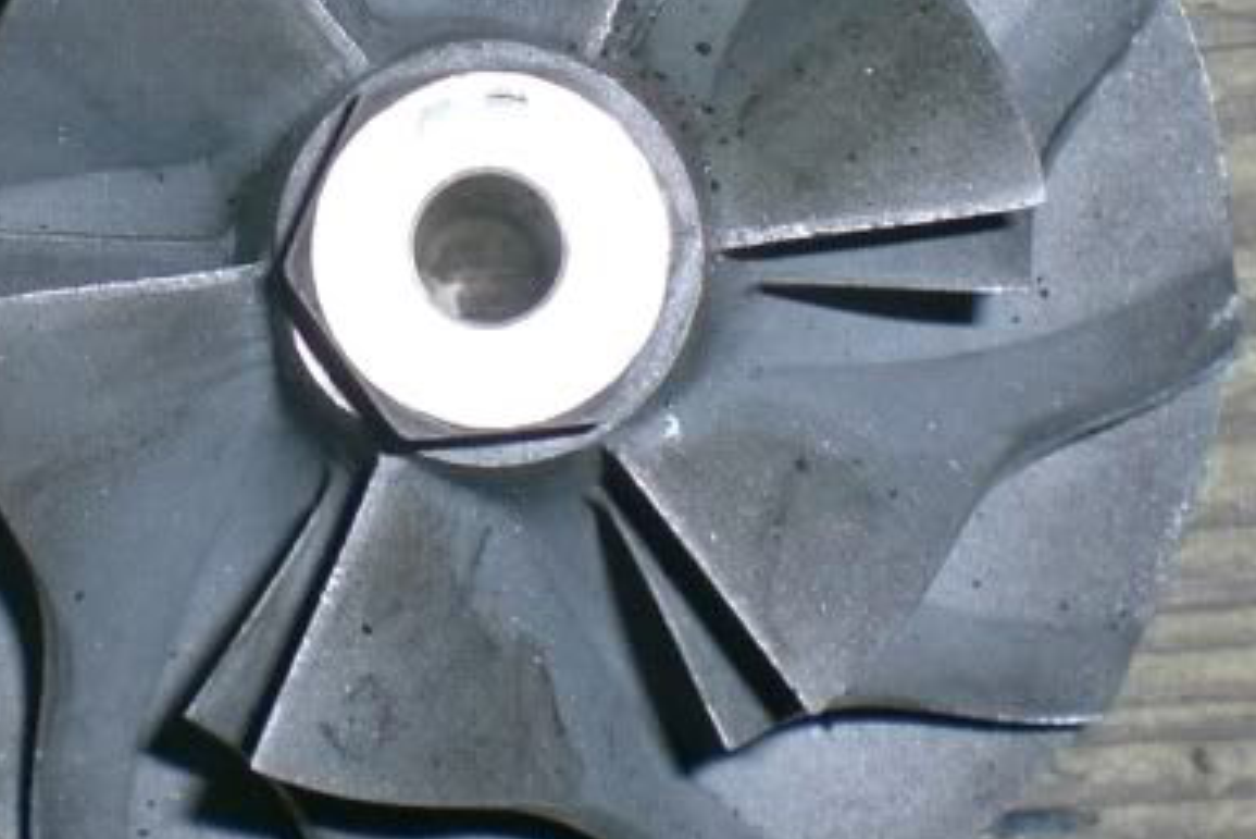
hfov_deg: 19.4
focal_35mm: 105
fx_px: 3665
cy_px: 277
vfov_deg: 13.0
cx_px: 398
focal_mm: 6.3
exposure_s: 1/60
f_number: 4.4
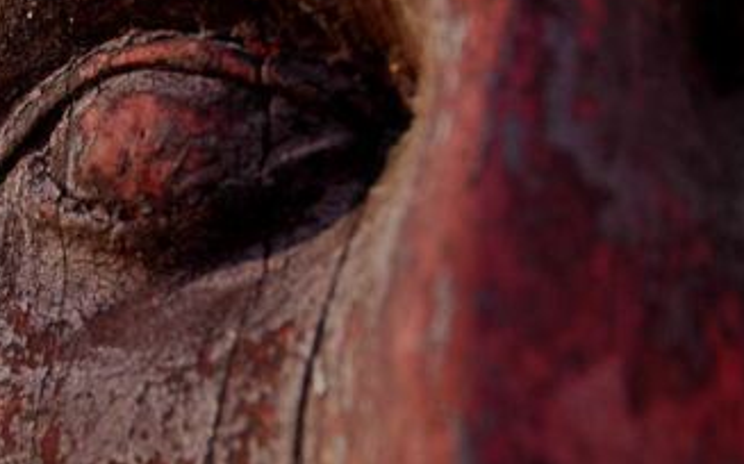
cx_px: 134
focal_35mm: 284
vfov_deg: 4.6
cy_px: 192
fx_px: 5755
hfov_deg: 7.4
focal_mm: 95
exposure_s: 1/125
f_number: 5.3
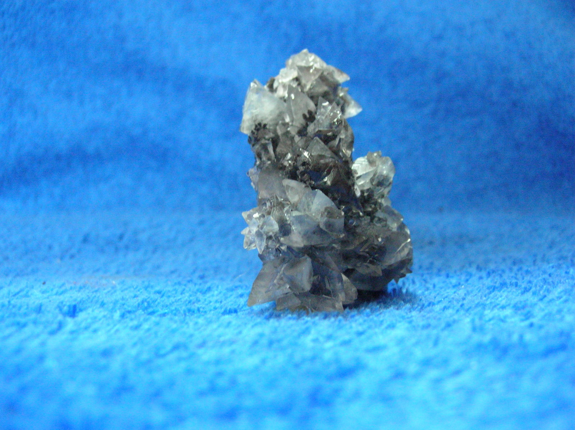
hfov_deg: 51.4
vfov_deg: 39.6
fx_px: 597
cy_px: 215
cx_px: 288
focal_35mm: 36
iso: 268
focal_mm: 6
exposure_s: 1/3.9
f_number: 2.7
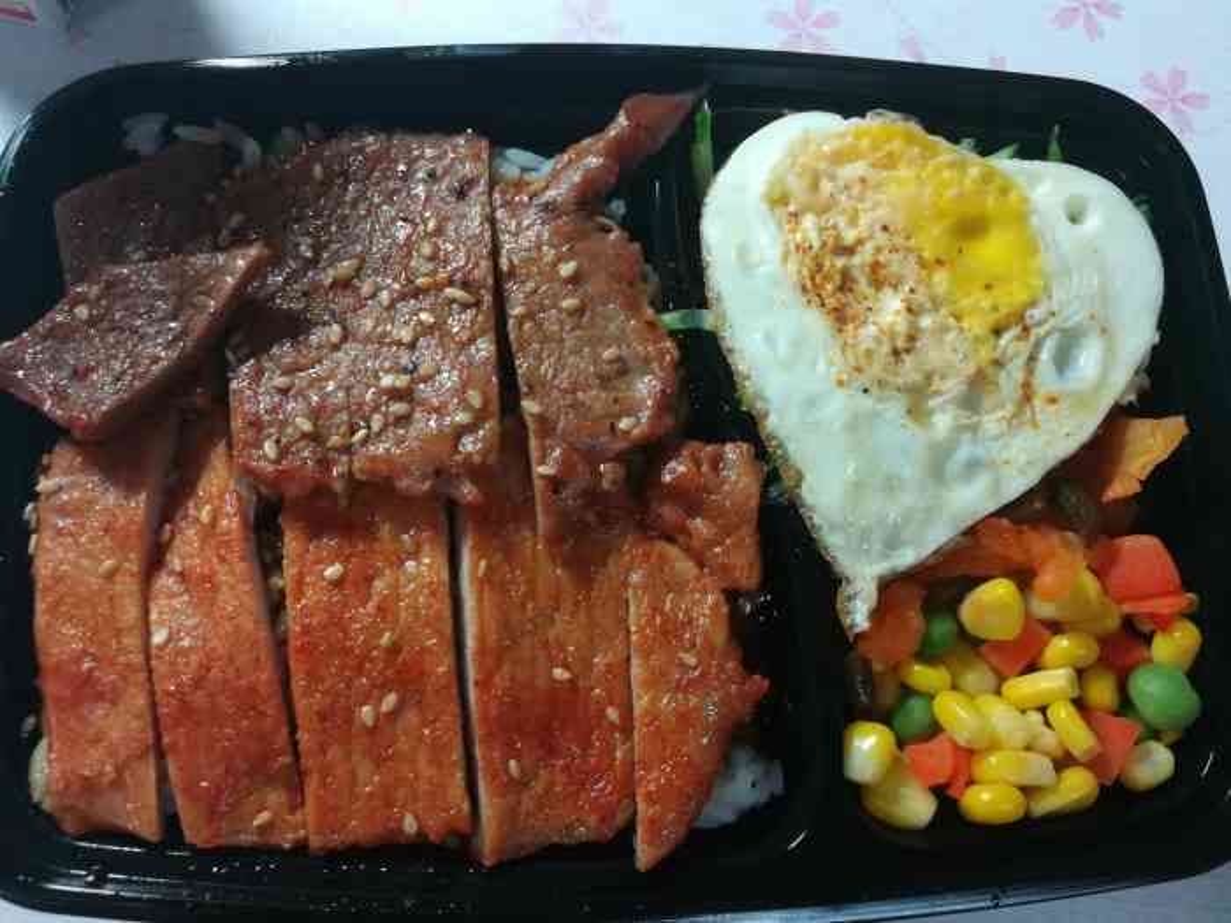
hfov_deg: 67.3
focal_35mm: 26
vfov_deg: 53.1
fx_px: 925
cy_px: 462
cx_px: 616
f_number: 2.2
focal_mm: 3.83
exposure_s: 1/33.3
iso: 250
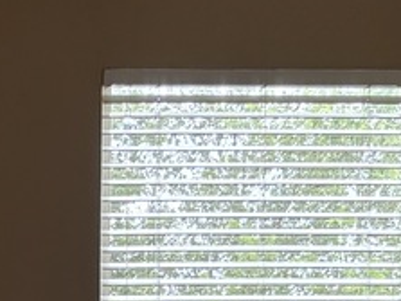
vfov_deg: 8.6
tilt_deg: -0.1
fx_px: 1945
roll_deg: +0.2
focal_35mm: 168
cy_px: 461
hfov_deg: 11.4
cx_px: -156
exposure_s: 1/161
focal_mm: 5.96
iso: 40
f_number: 1.6
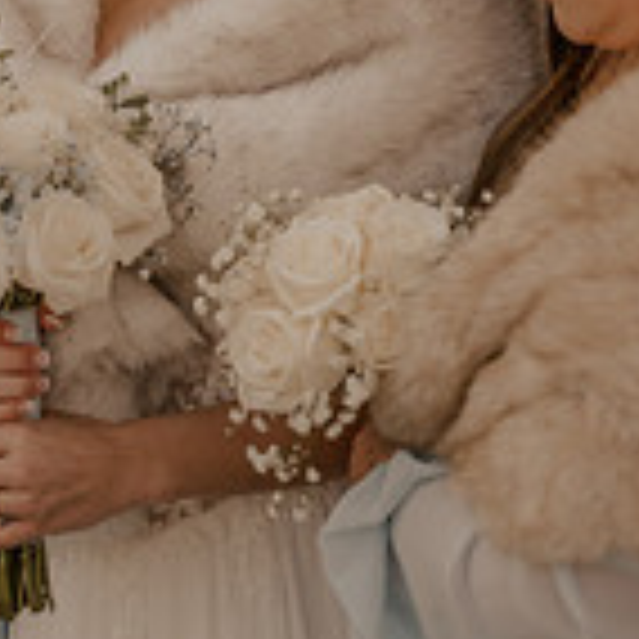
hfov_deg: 16.5
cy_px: -153
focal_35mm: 105
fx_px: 2193
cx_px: 212
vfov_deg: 15.9
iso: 125
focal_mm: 39
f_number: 2.8
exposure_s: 1/320
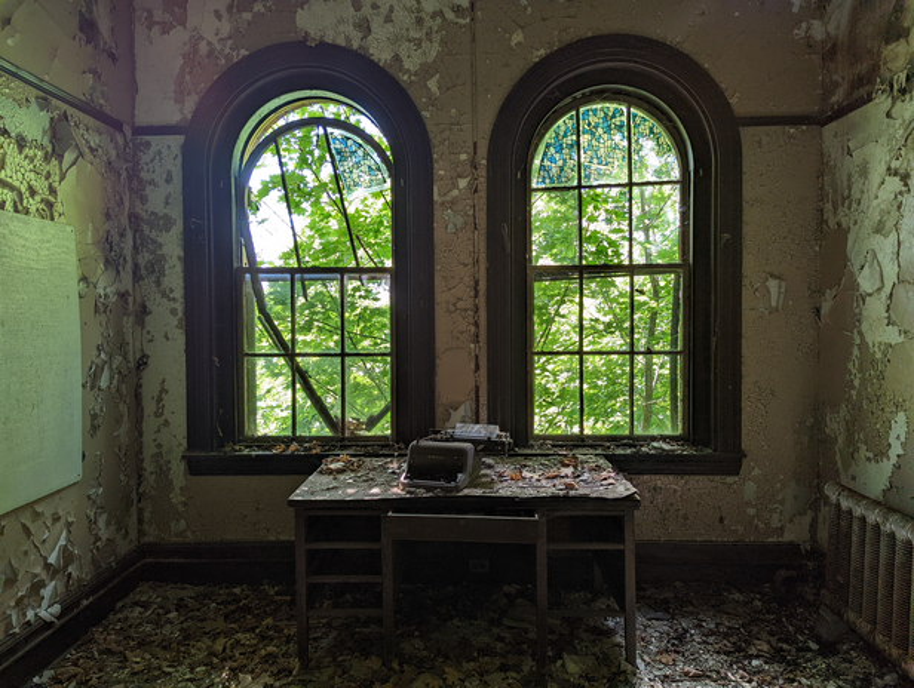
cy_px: 344
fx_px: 635
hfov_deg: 71.5
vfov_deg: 56.9
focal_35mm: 24
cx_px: 457
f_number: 1.85
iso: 39
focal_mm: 6.81
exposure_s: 1/51.2
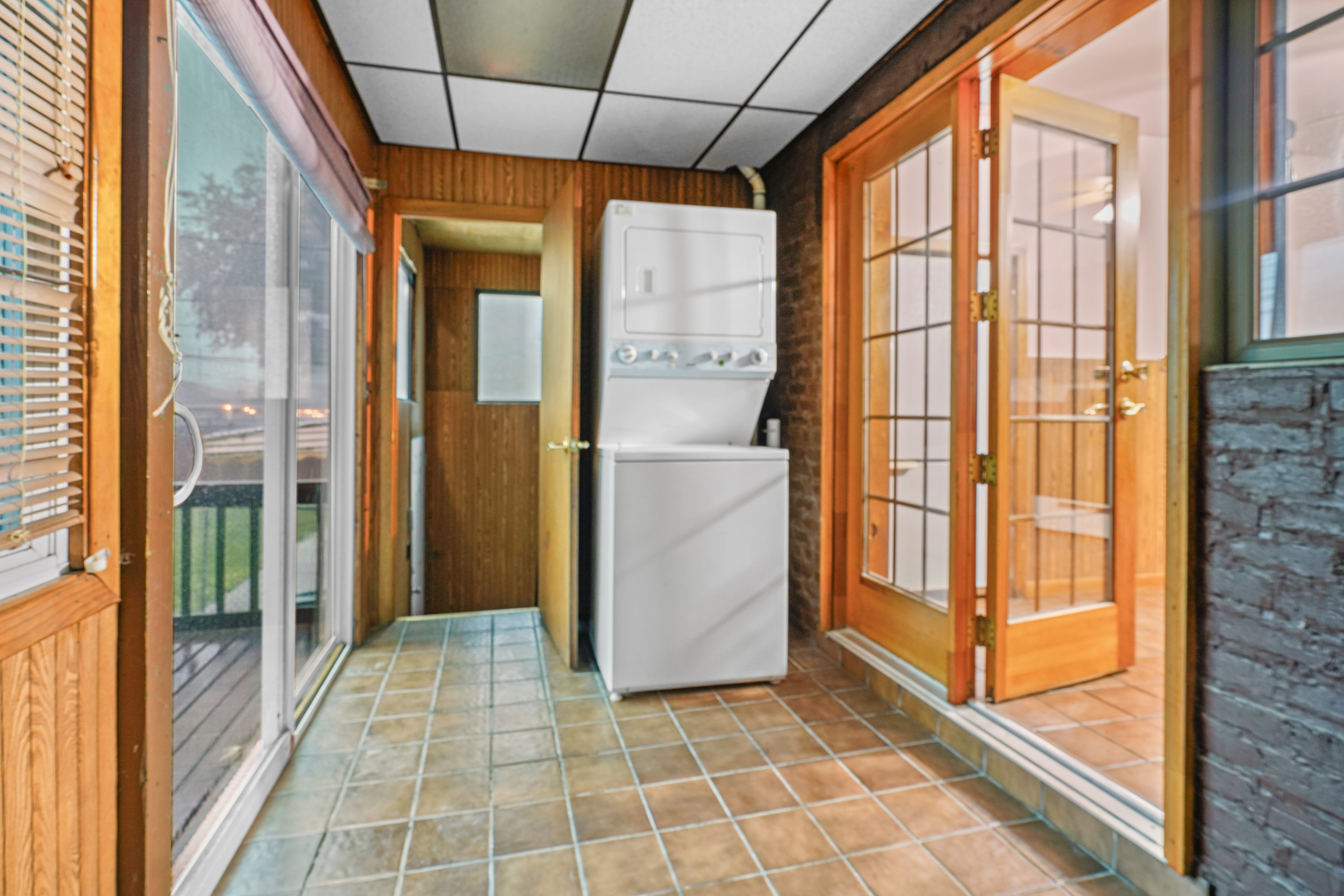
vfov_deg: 73.8
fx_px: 597
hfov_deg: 96.7
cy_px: 448
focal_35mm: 16
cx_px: 672
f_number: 8
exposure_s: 5
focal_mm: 16
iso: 500
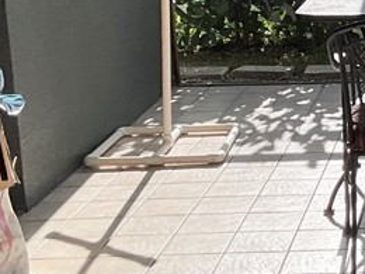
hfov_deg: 16.1
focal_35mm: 114
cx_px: 515
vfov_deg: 12.9
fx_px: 1202
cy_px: 59
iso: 25
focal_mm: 3
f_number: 1.8
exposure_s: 1/978
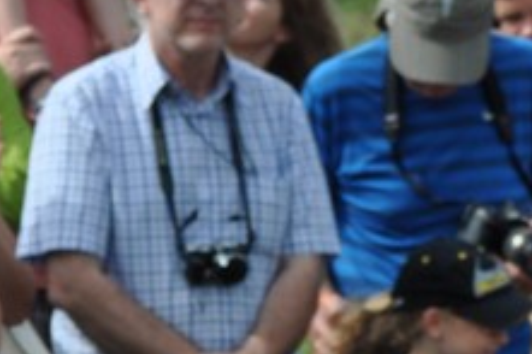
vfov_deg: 2.4
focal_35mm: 560
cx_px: 1532
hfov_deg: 3.6
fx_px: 8275
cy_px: 557
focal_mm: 55
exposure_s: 1/320
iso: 200
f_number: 9
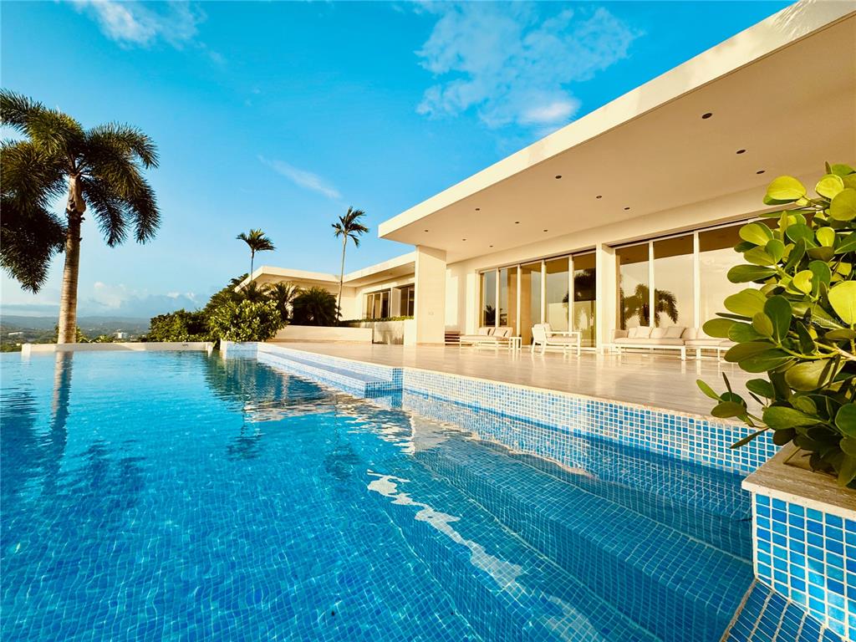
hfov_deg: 102.1
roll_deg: -1.6
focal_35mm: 14
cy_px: 321
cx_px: 428
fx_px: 346
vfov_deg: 85.7
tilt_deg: +2.7
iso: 50
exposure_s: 1/910
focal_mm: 2.22
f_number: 2.2
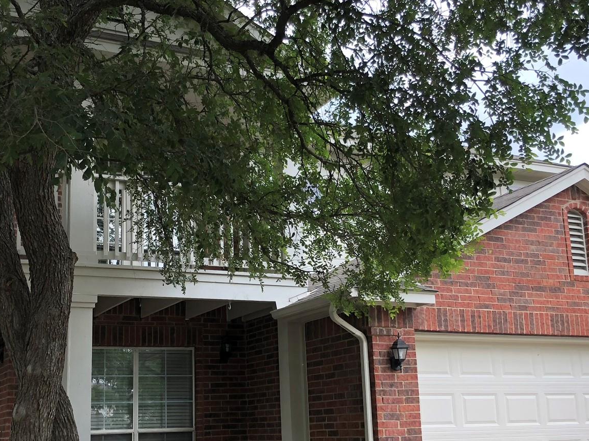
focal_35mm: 50
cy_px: 262
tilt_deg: +12.9
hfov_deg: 38.1
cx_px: 257
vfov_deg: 29.0
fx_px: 851
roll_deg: +2.7
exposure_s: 1/130
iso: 20
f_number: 1.8
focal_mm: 3.99
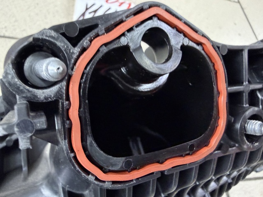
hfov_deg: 71.6
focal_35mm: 24
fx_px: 182
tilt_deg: -60.5
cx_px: 132
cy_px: 98
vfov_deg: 56.8
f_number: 2.2
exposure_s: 1/50
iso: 400
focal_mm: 2.22
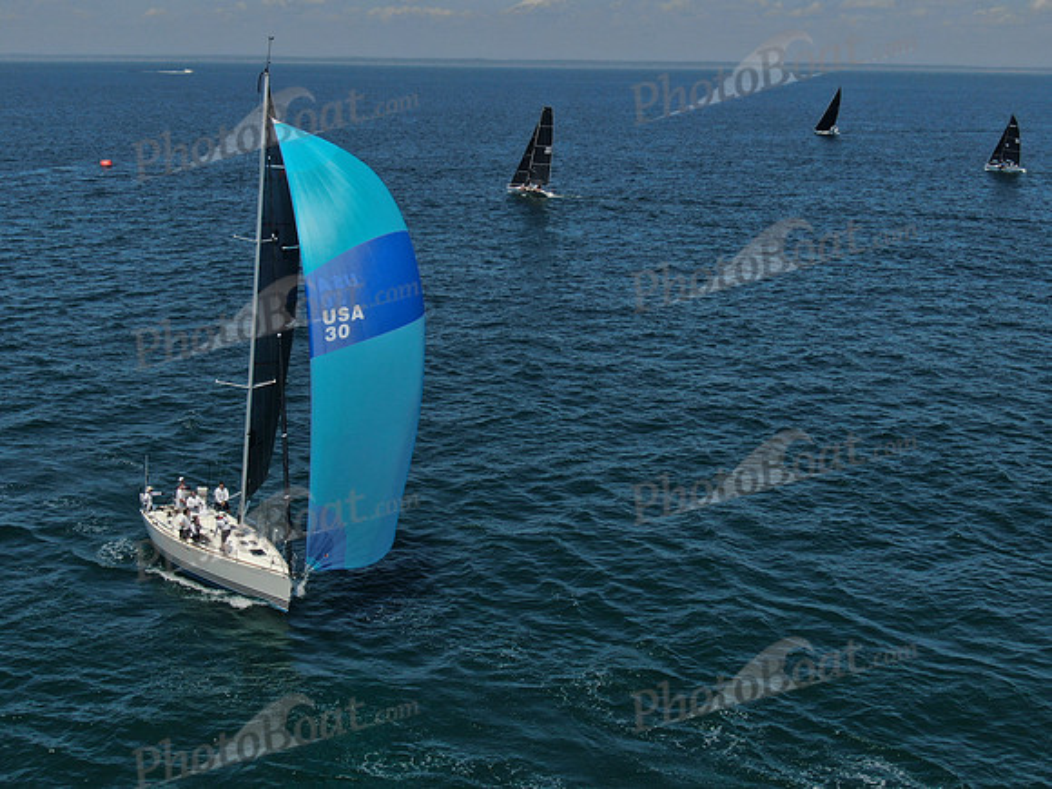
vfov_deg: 30.3
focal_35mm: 48
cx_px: 526
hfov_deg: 39.7
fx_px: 1459
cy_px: 394
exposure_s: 1/1600
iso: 100
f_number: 3.8
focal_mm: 8.6
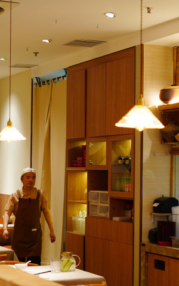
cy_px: 181
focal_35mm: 87
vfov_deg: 23.7
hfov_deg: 15.0
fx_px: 679
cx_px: 82
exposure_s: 1/250
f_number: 2
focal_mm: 40
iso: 800
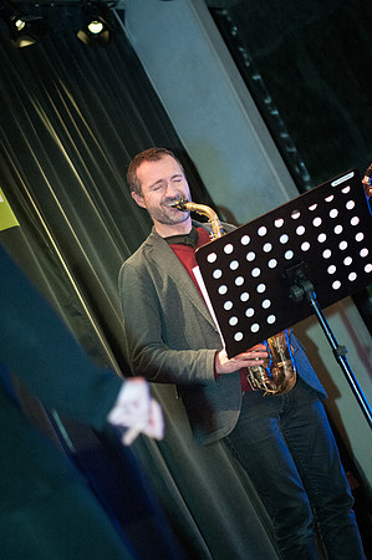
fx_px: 1631
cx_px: 186
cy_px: 280
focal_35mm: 105
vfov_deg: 19.5
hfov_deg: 13.0
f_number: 2.8
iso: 800
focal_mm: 70
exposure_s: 1/80
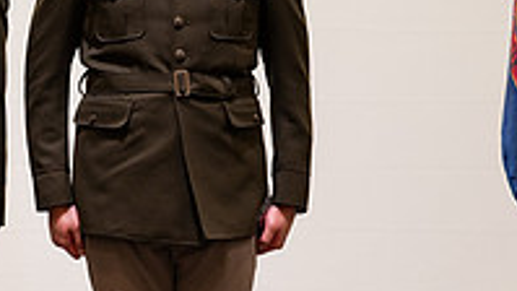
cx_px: -55
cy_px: 139
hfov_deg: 8.2
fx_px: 3565
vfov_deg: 4.7
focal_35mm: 260
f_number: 1.8
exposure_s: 1/125
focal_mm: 85
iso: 640
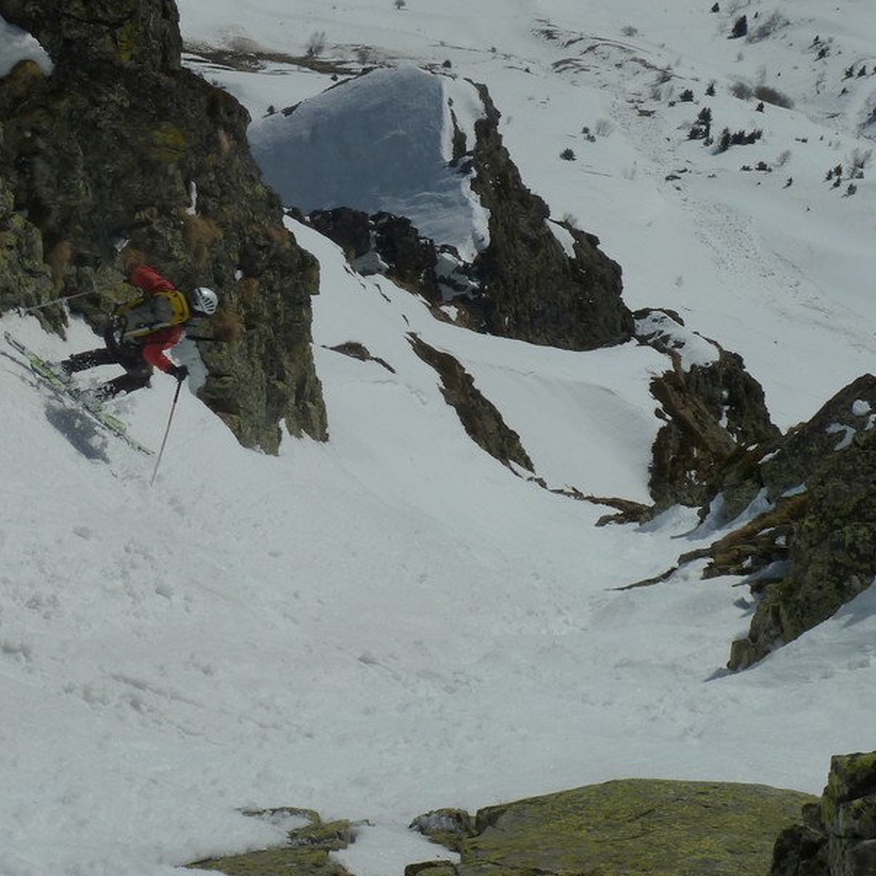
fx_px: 2720
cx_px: 323
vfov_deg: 18.3
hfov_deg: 18.3
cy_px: 413
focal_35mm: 95
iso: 80
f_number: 6.3
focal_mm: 11.9
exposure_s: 1/2000
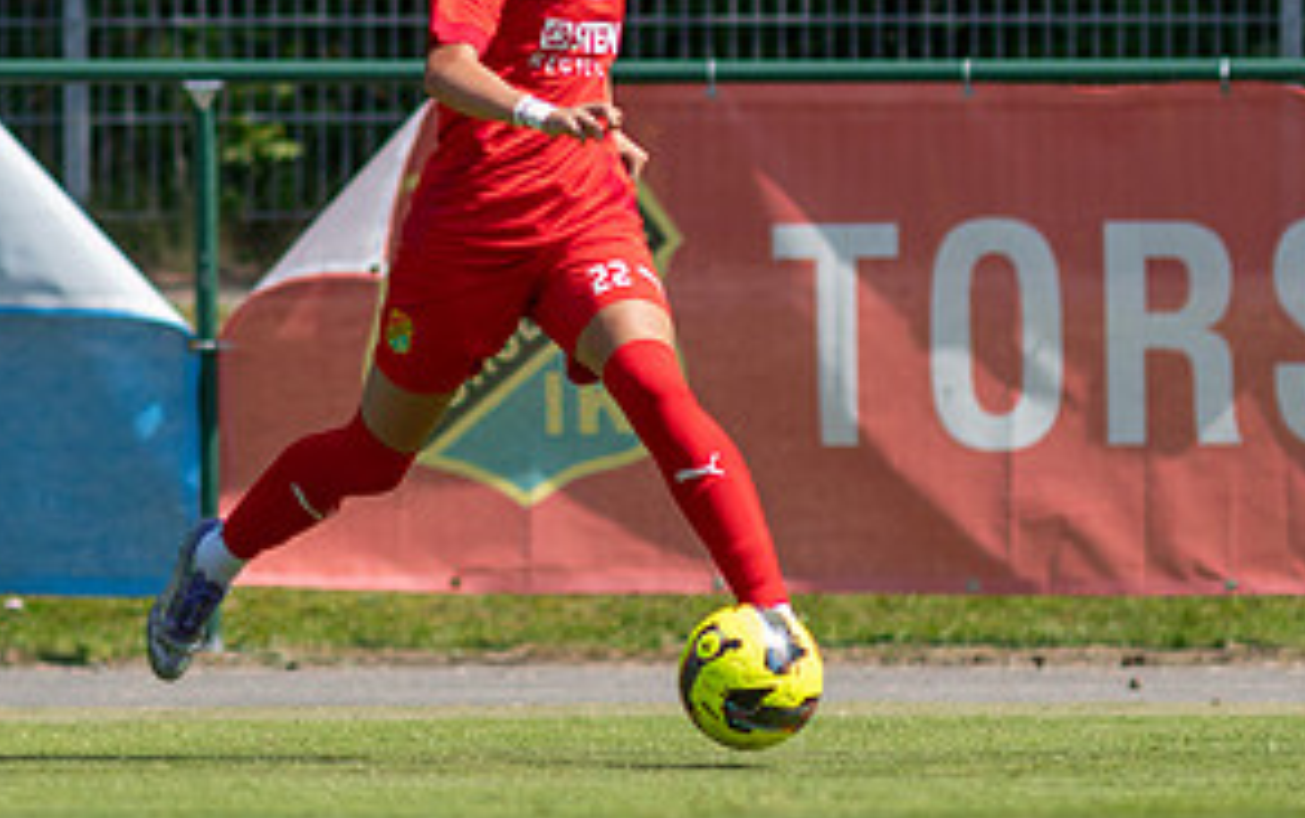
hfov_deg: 1.9
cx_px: 450
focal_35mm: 1095
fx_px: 38974
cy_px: 199
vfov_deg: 1.2
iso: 110
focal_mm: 300
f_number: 3.2
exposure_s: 1/1600
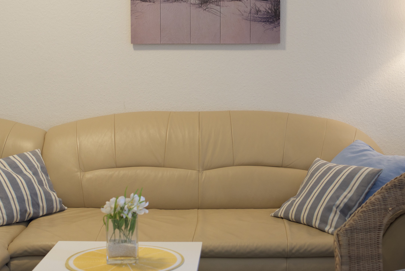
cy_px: 99
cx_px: 218
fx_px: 788
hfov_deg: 28.8
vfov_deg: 19.4
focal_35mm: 70
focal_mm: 50
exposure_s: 1/60
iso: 800
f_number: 4
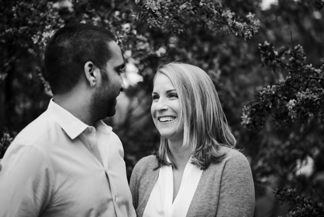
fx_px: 765
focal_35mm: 85
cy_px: 108
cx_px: 162
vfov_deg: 16.1
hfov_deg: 23.9
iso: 320
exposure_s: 1/800
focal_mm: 85
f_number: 2.2
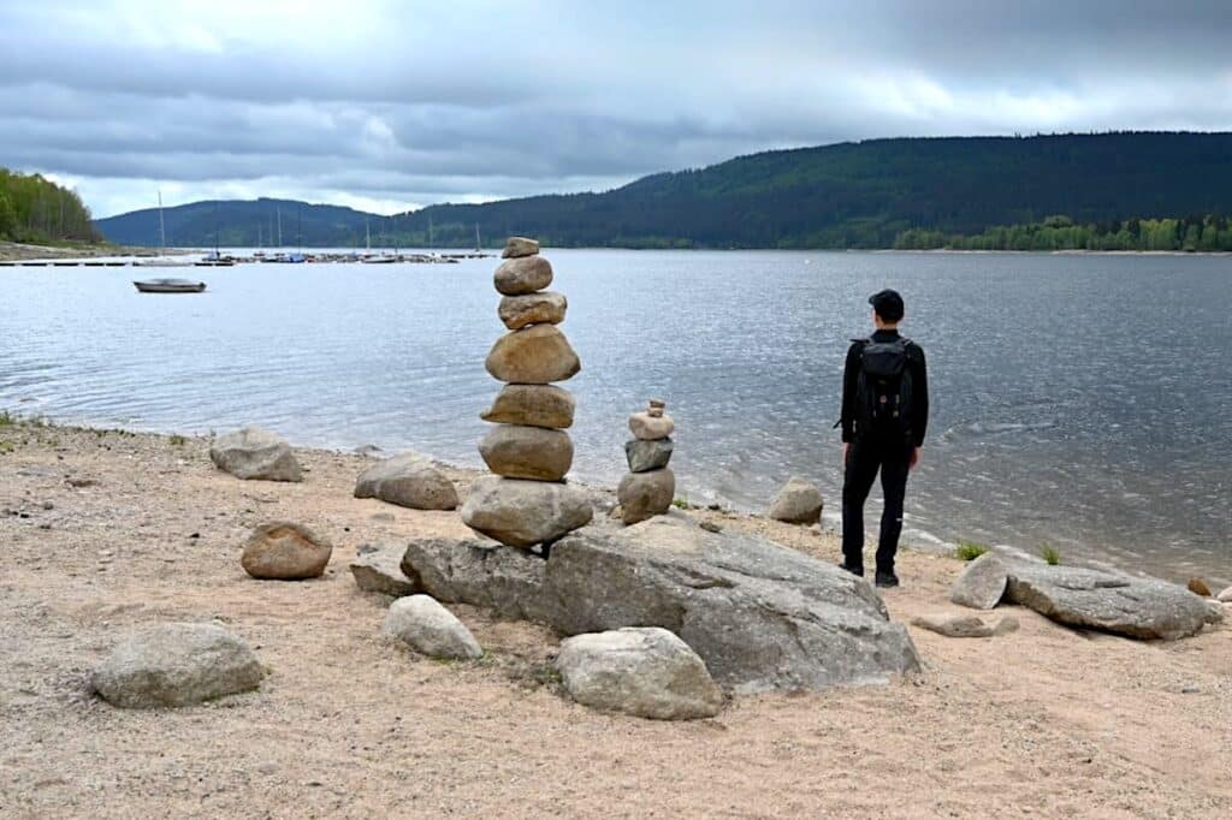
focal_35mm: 28
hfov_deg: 66.4
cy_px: 410
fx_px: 941
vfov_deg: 47.1
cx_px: 616
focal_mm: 27.5
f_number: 7.1
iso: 100
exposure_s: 1/400
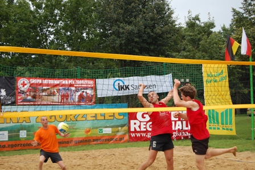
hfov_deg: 31.9
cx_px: 128
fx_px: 446
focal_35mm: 63
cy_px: 85
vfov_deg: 21.5
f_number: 5.3
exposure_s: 1/800
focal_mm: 42
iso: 400
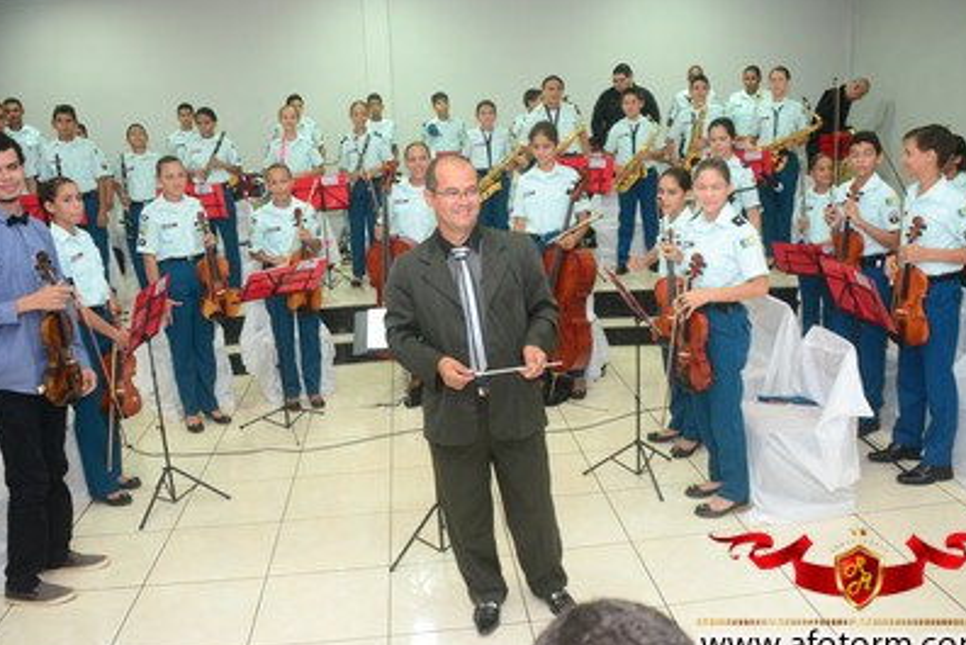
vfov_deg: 38.9
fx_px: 913
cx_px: 494
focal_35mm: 34
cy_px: 321
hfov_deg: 55.8
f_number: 3.5
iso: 1600
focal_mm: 20
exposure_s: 1/60
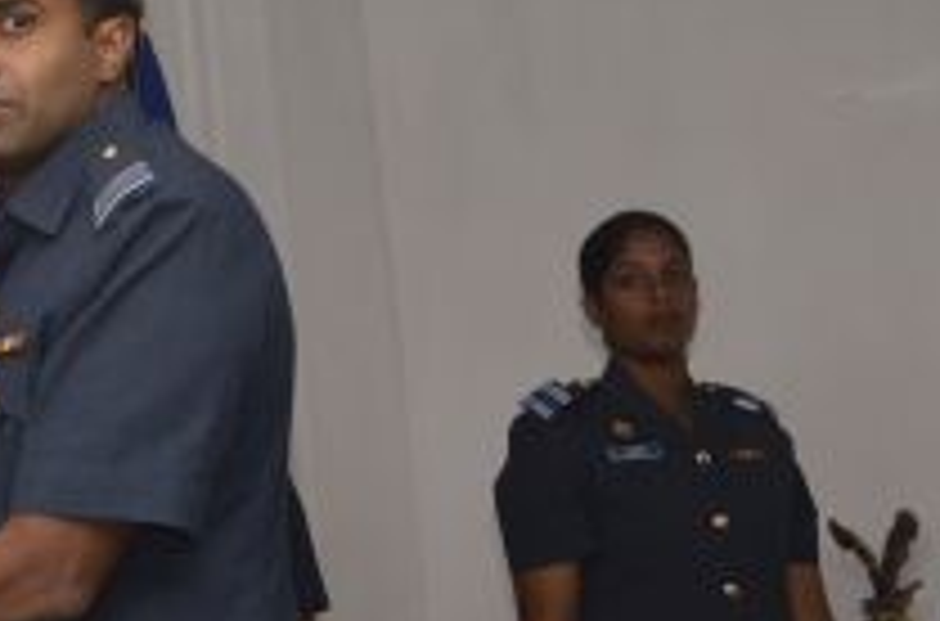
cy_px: 374
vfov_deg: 9.9
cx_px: -297
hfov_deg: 14.3
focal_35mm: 138
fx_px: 3592
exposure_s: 1/160
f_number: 7.1
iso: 200
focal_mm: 32
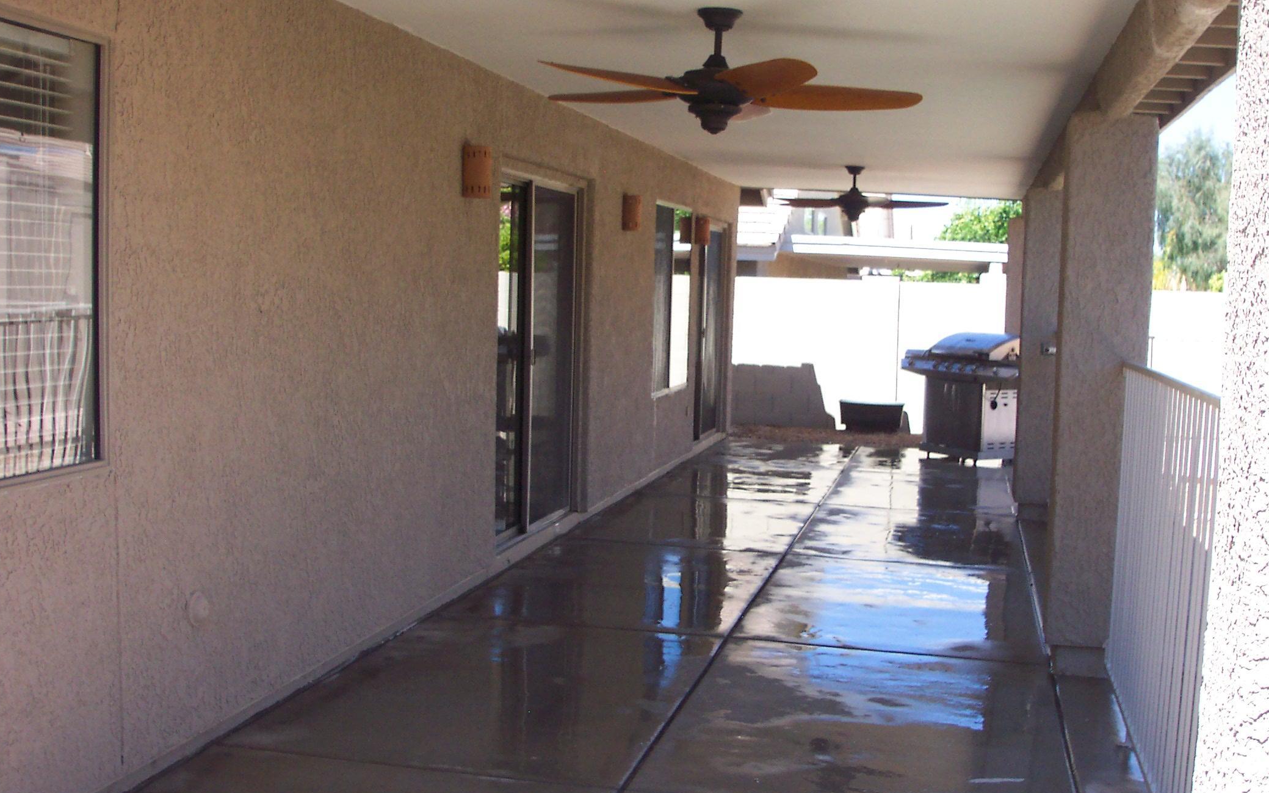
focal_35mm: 42
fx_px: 1452
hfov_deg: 47.2
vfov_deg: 30.5
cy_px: 420
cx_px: 679
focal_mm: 7.5
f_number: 2.8
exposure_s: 1/500
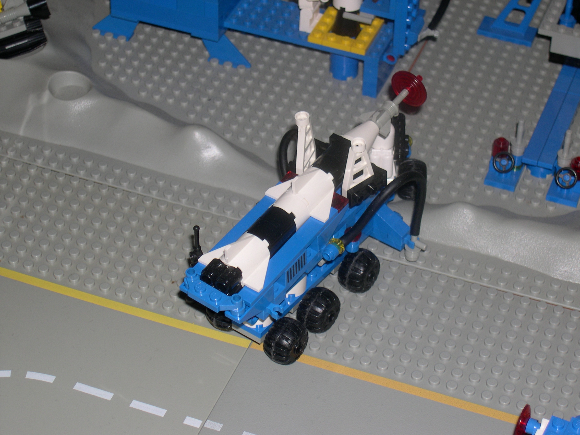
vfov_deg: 15.2
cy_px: 218
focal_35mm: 97
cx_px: 290
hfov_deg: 20.2
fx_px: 1625
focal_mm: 20.5
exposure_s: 1/60
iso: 100
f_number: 4.6
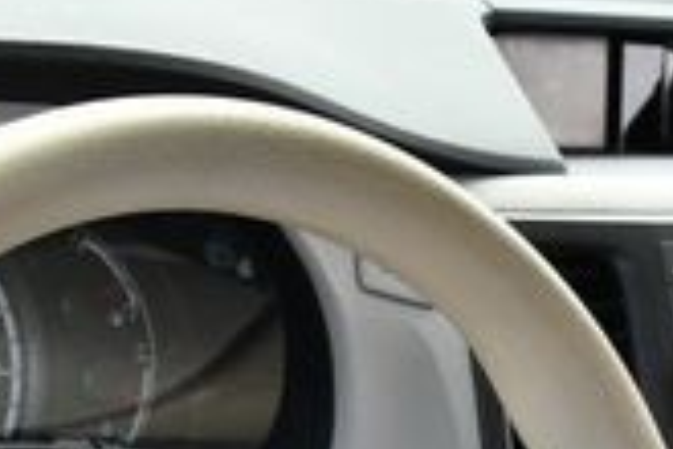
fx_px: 2897
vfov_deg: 8.5
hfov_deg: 13.2
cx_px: 269
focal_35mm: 155
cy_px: 812
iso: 400
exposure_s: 1/250
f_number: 4.5
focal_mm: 20
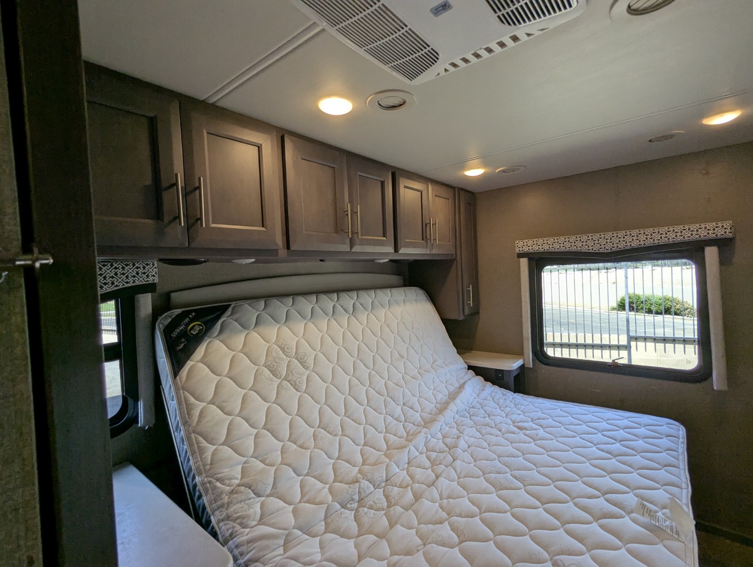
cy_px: 284
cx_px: 376
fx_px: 348
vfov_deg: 78.2
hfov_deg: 94.4
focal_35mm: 16
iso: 71
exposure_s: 1/173
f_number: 2.2
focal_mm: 2.35
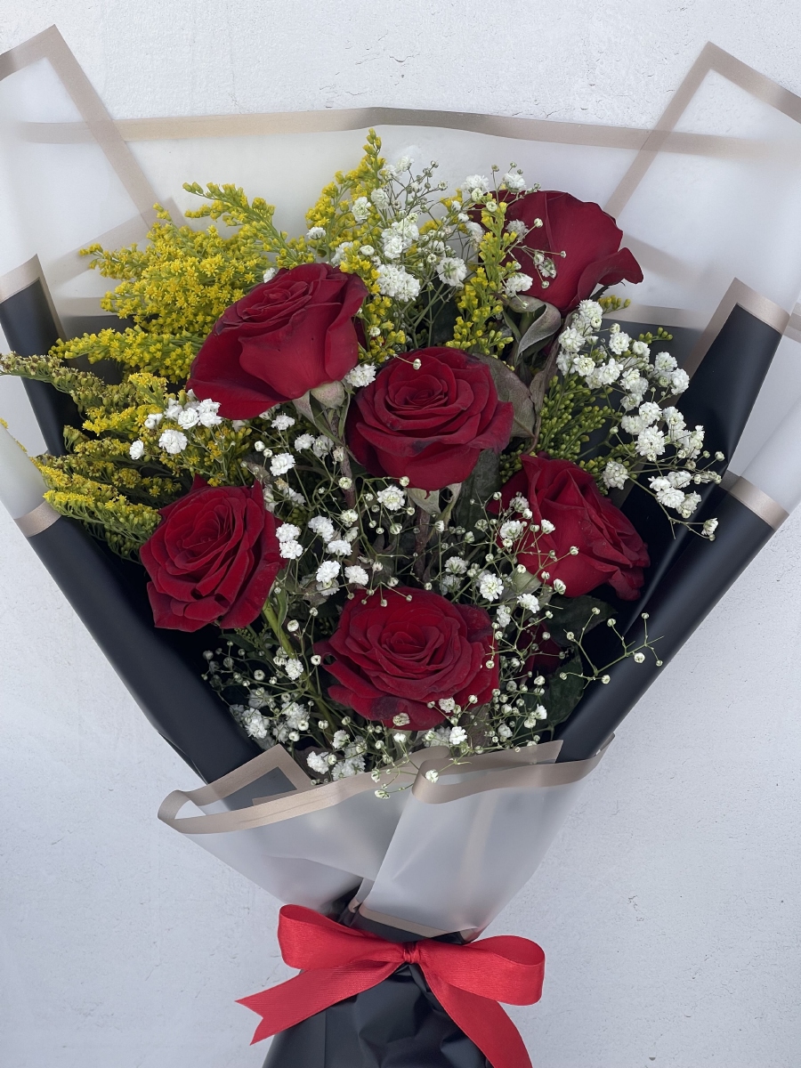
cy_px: 534
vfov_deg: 30.3
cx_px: 400
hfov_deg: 22.9
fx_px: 1975
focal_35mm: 64
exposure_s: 1/250
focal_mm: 7.5
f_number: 2.2
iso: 20
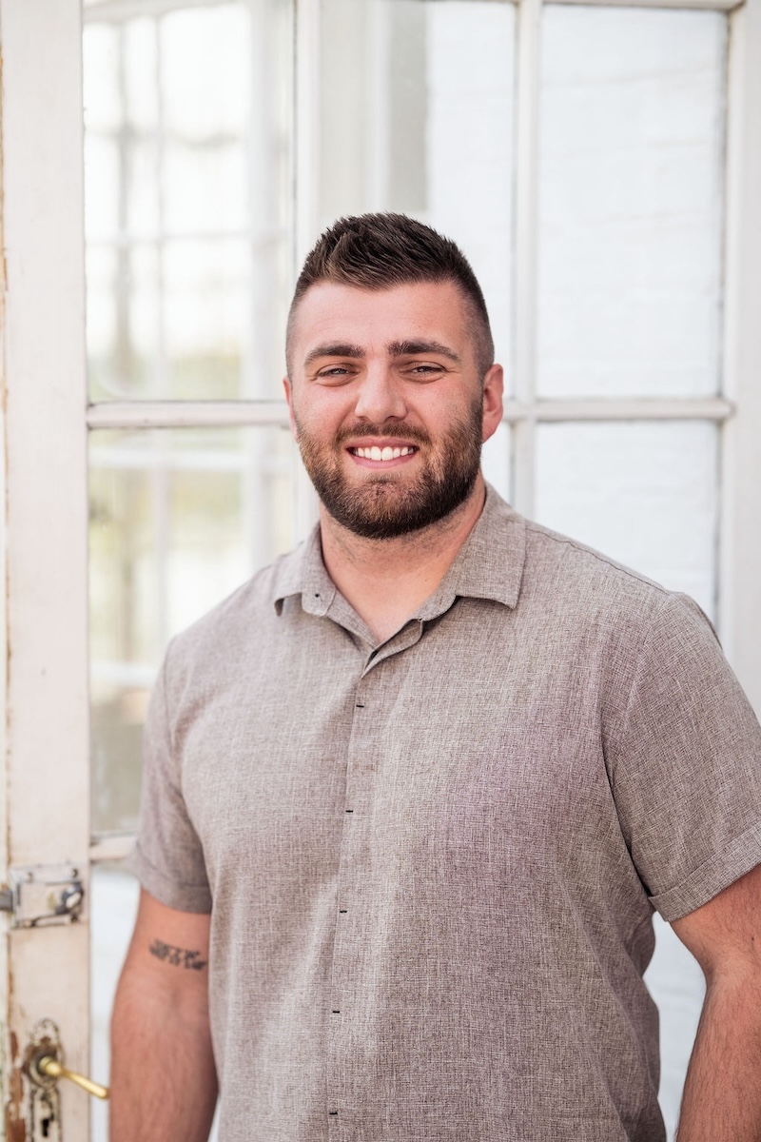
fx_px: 2695
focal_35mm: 85
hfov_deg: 16.1
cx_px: 380
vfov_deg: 23.9
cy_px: 571
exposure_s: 1/3200
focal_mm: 85
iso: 400
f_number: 2
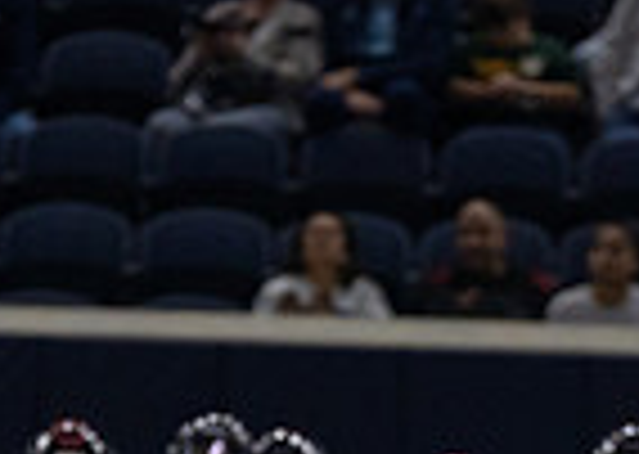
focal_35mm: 1059
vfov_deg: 1.4
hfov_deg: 1.9
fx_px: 19191
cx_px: 514
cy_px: 840
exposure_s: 1/1250
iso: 1600
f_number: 2.8
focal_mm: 200
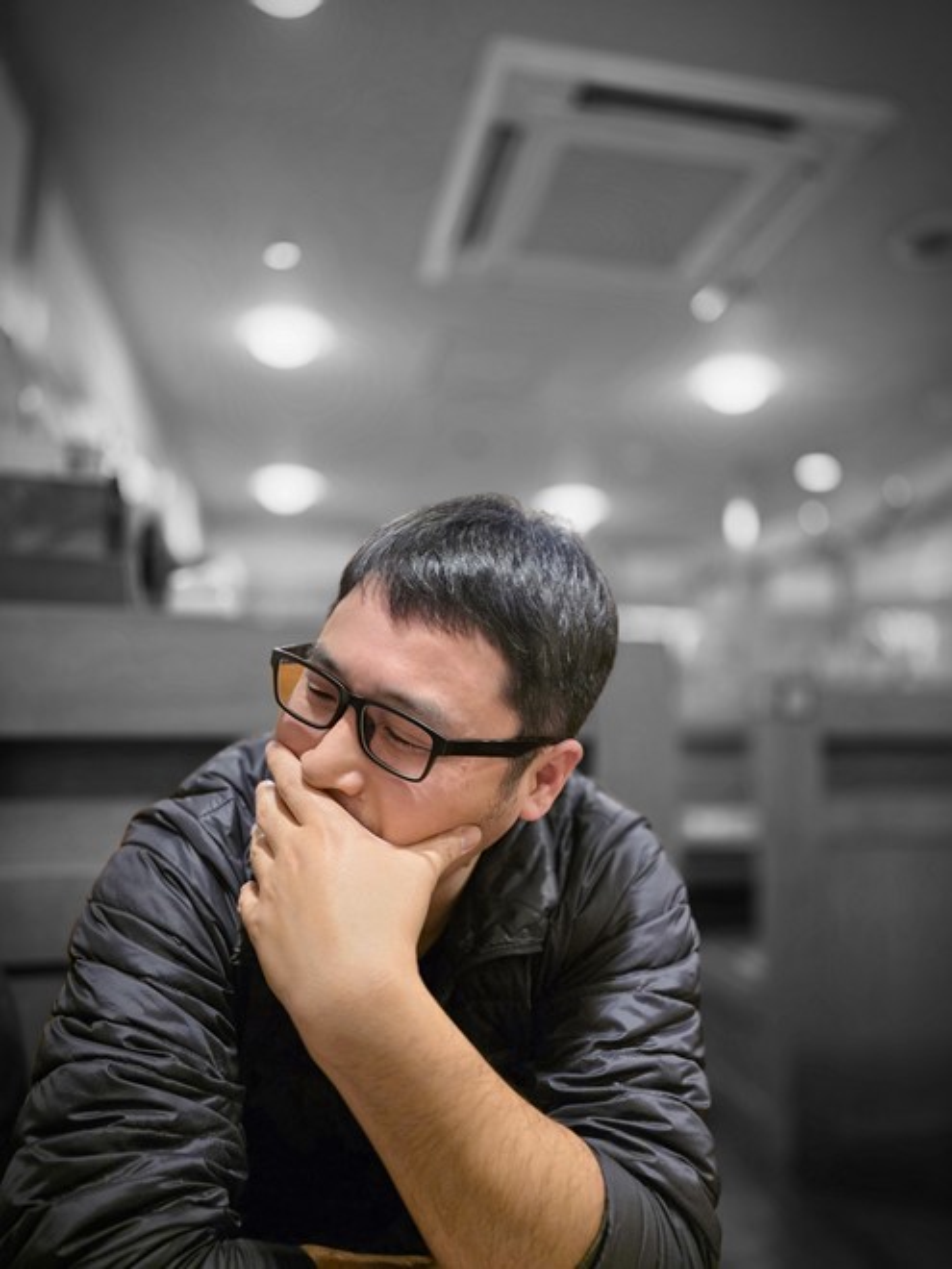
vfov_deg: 73.9
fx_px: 843
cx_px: 476
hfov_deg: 58.9
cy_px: 634
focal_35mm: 23
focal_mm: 6.3
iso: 1250
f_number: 1.7
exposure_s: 1/100
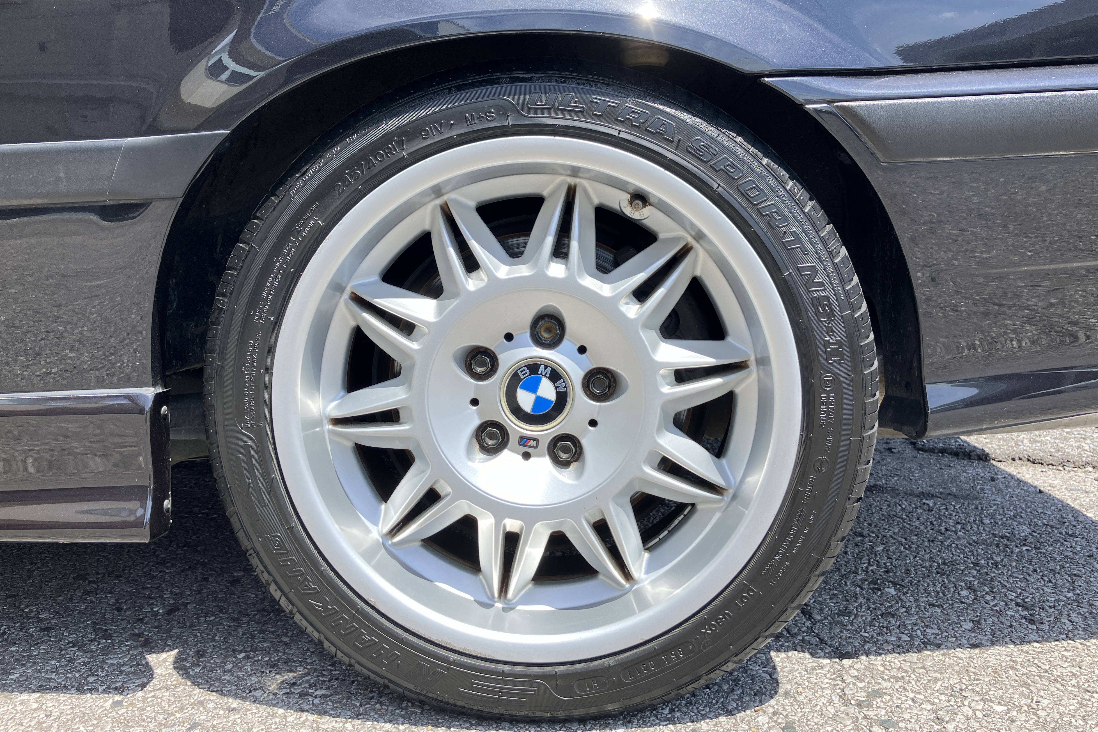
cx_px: 543
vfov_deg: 43.5
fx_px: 915
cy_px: 310
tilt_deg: -4.3
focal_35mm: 30
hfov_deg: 61.9
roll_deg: +0.7
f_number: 1.8
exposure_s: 1/501
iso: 32
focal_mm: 3.99
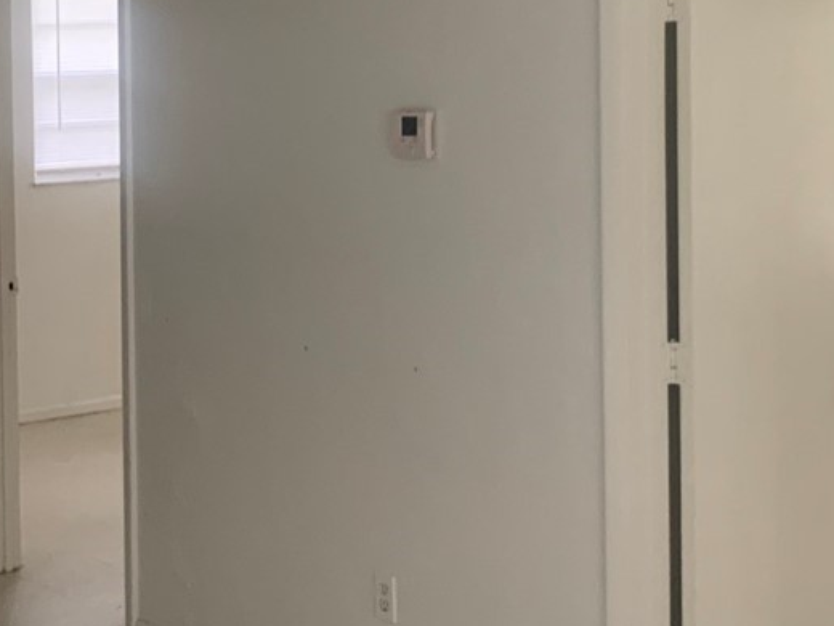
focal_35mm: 80
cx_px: 132
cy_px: 82
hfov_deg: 23.9
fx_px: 1927
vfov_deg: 18.2
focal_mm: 4.25
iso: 160
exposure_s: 1/60
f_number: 1.8
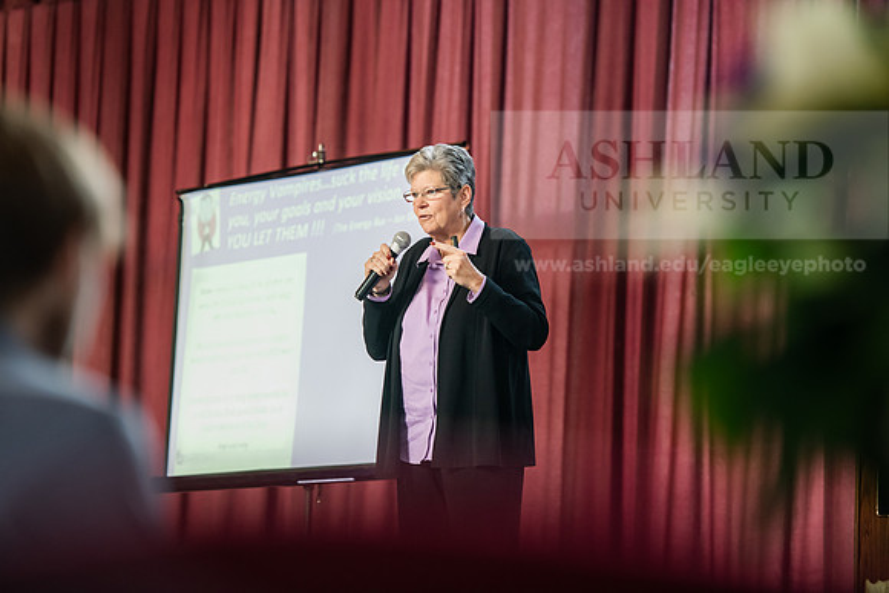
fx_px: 3334
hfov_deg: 15.2
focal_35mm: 135
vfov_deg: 10.2
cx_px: 444
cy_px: 296
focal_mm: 135
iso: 1600
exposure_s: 1/200
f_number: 3.2
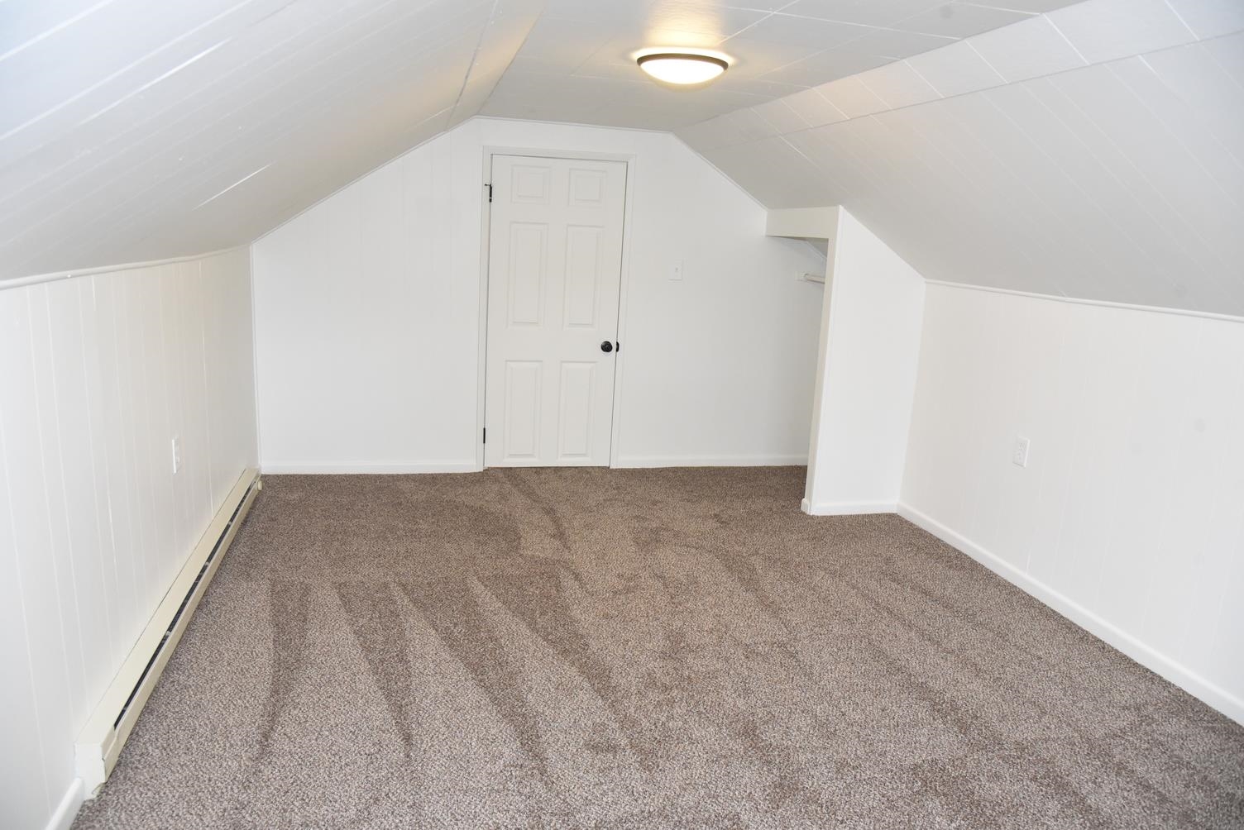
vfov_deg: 53.2
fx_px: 830
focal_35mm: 24
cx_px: 622
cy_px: 415
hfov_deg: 73.7
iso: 5000
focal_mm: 24
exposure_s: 1/160
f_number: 6.3
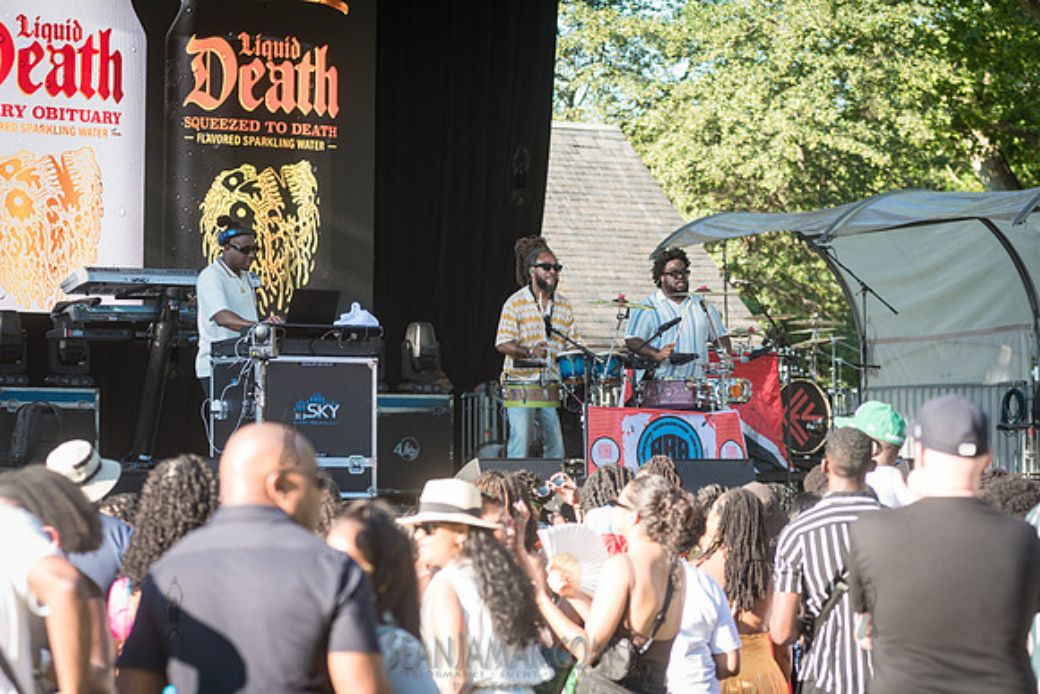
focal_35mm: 120
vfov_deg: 11.4
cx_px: 520
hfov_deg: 17.1
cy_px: 347
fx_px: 3467
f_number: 4
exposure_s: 1/400
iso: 400
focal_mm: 120
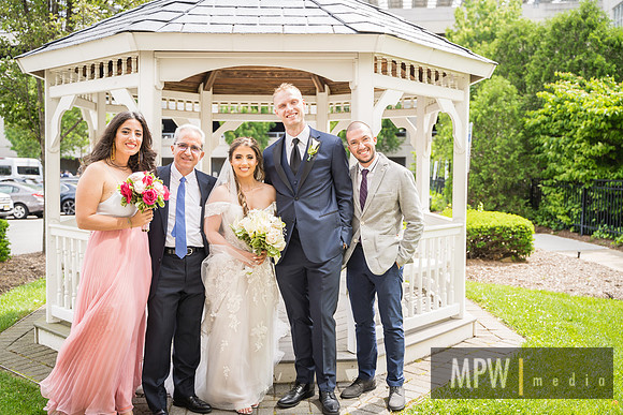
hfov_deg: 51.9
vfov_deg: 36.0
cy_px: 208
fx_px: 640
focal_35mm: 37
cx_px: 312
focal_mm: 37
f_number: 2.8
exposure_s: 1/400
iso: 100
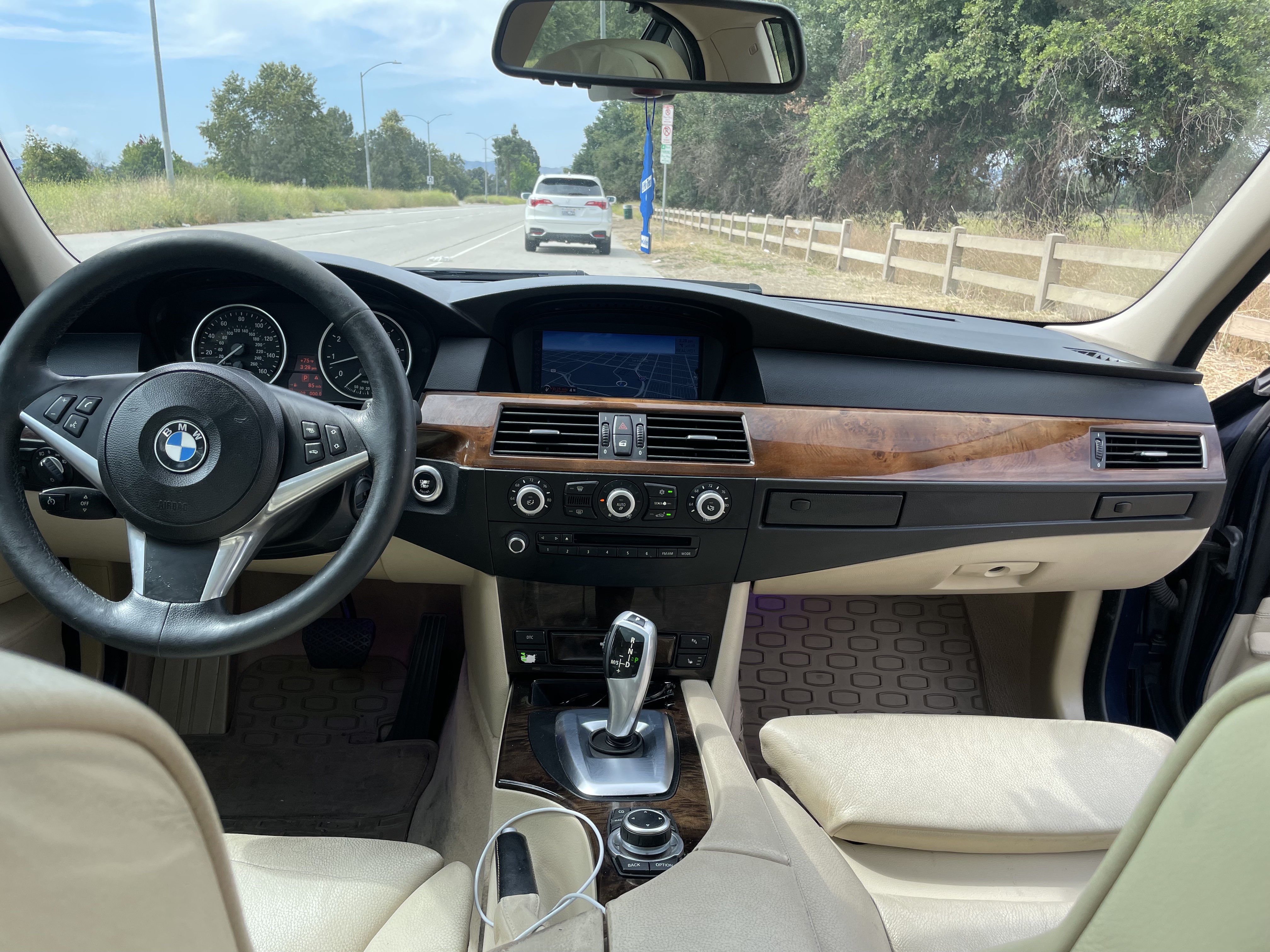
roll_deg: -1.1
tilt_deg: -15.8
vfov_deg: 53.1
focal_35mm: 26
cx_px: 635
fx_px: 954
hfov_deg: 67.3
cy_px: 476
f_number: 1.6
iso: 32
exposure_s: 1/769
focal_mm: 4.2
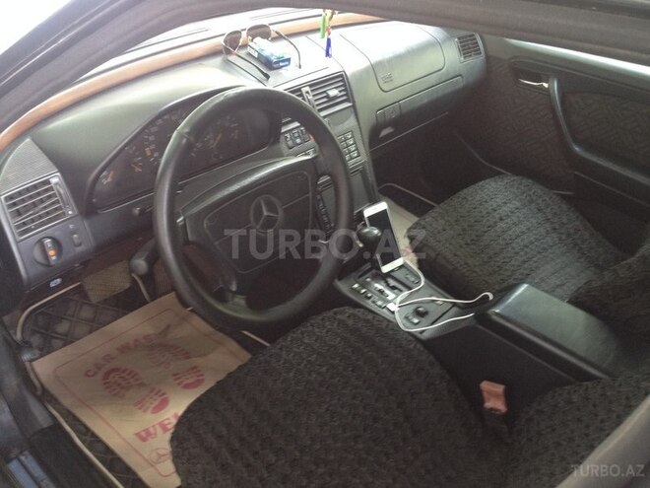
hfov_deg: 52.6
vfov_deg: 40.7
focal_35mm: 35
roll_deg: -1.5
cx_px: 325
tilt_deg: -34.9
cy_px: 244
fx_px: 657
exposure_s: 1/20
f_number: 2.4
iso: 100
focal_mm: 4.28
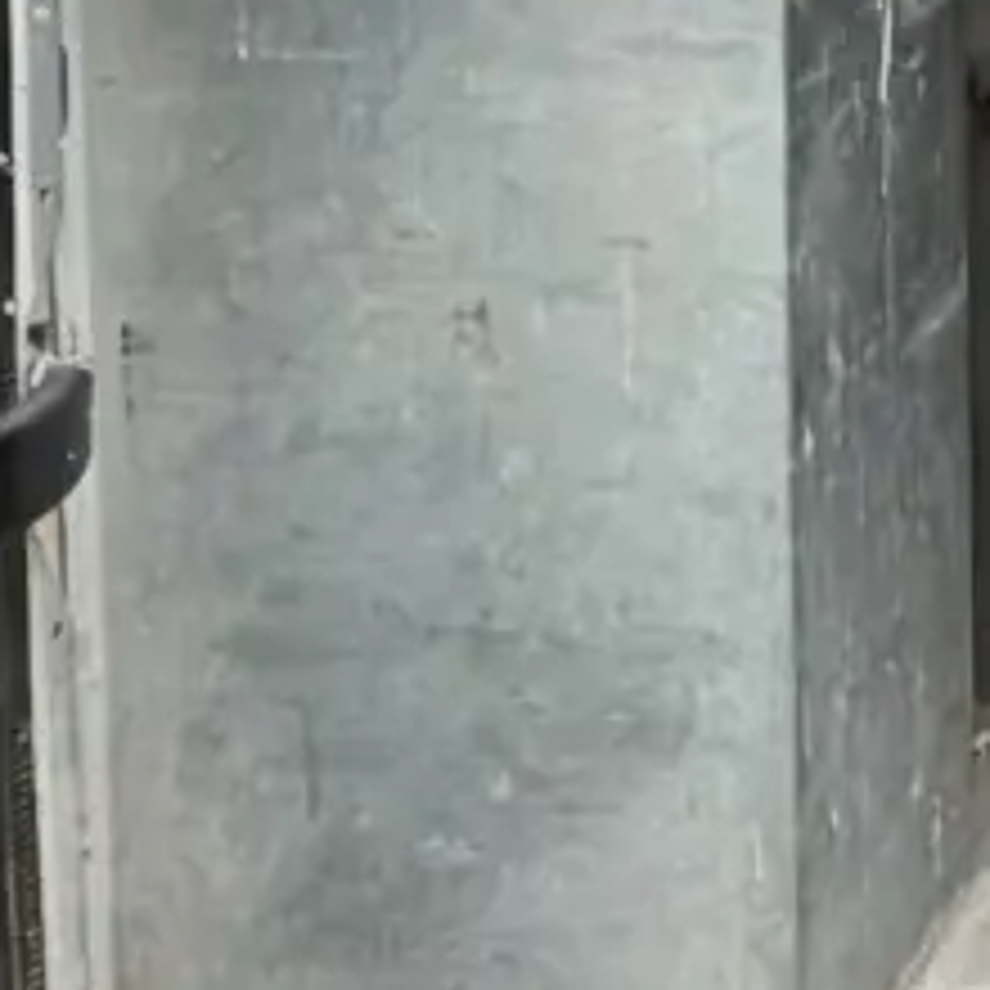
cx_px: 1773
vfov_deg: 15.4
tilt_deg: -5.6
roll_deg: -0.6
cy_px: -279
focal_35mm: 108
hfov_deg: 14.3
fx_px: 3495
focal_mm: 2.22
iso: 320
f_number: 2.2
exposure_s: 1/62
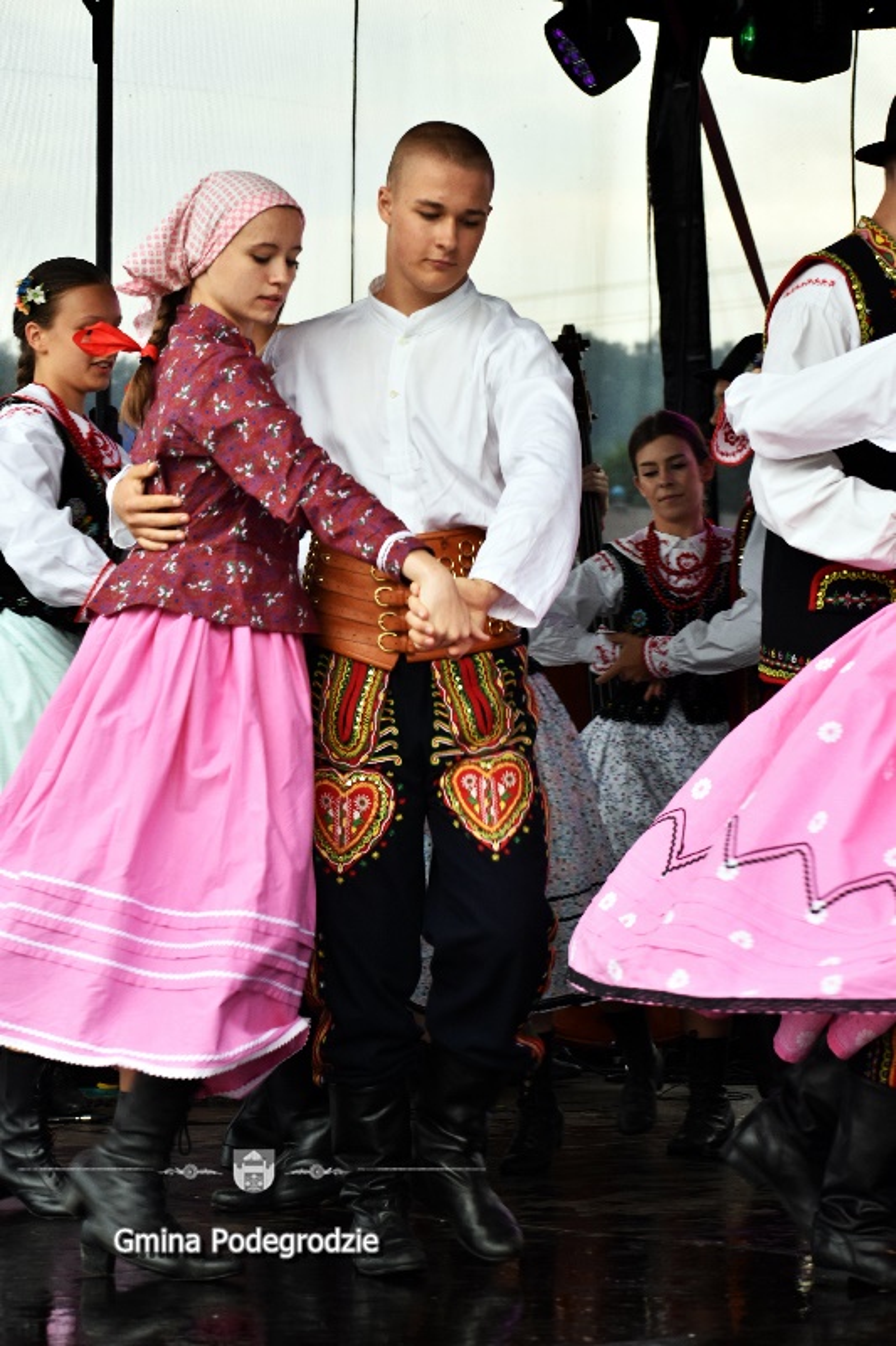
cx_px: 448
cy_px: 673
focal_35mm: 123
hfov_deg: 11.1
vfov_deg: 16.7
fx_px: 4594
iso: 400
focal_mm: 82
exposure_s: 1/160
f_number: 7.1
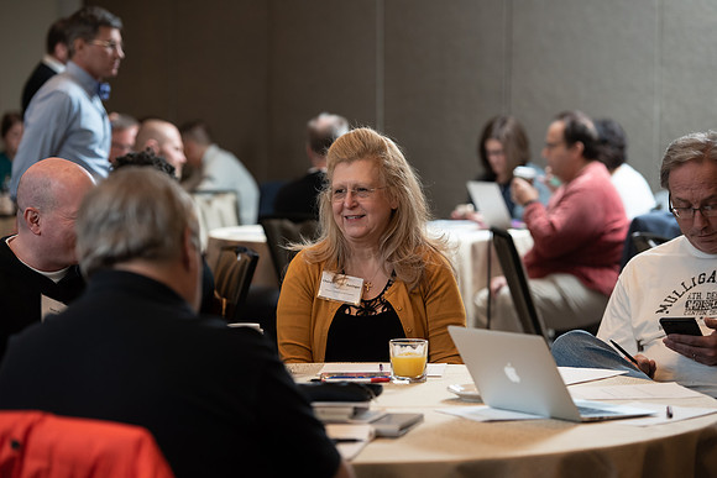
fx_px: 2430
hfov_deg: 16.8
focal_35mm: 122
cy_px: 239
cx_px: 358
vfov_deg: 11.2
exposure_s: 1/200
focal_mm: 122
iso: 1250
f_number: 4
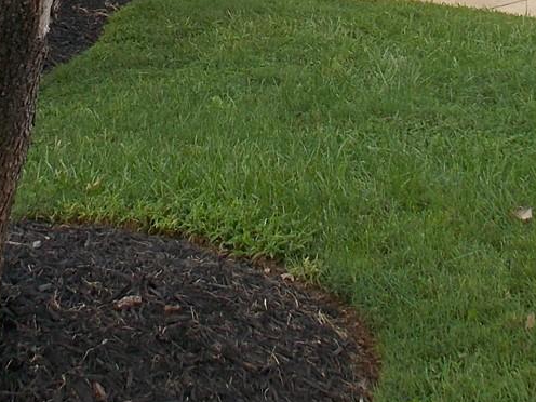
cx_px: 183
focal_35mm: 95
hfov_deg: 20.6
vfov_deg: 14.2
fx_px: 1471
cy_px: -260
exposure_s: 1/250
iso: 80
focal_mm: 4
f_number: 3.1
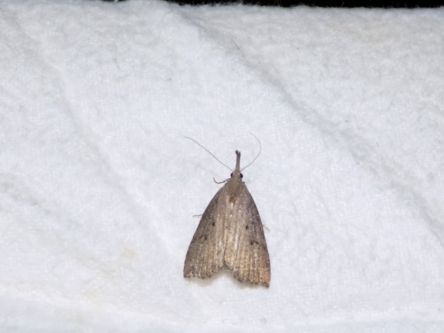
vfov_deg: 12.6
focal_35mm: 118
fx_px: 1514
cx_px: 222
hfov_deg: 16.7
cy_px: 166
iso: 200
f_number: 4.8
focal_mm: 20.9
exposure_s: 1/30
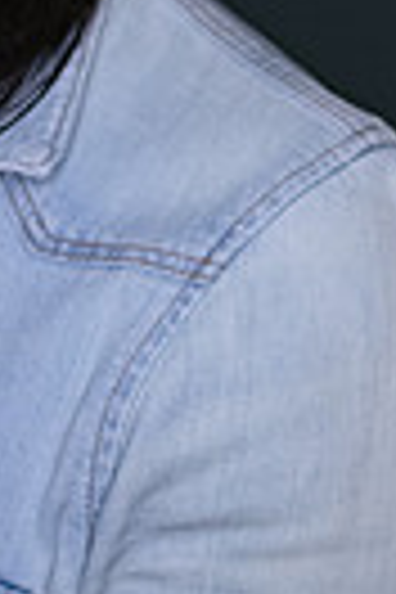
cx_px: -230
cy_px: -176
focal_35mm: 289
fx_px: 4768
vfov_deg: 7.1
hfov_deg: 4.7
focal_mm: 85
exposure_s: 1/320
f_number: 3.5
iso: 2000
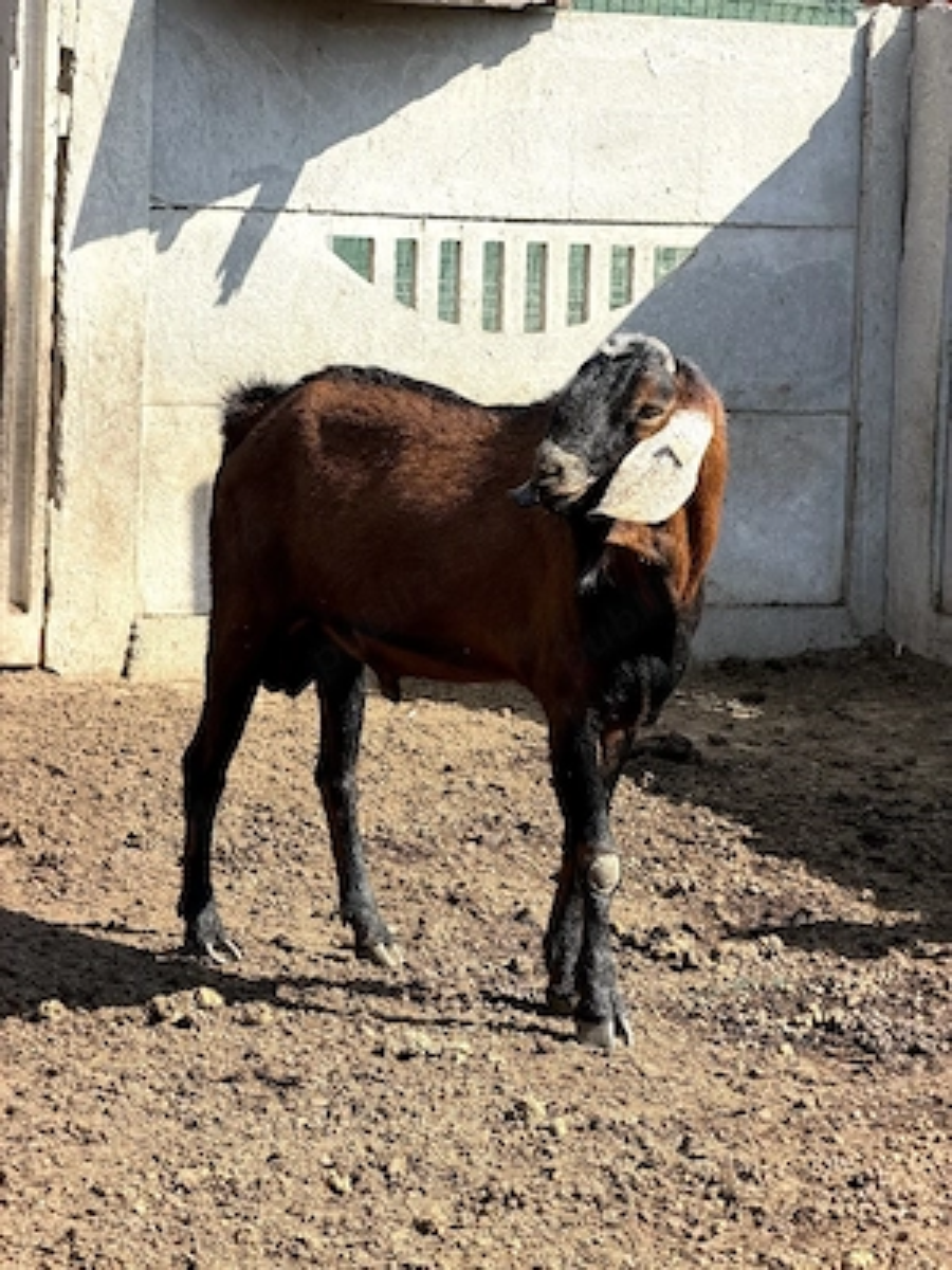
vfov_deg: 19.6
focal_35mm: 100
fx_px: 3667
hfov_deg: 14.8
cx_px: 476
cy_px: 635
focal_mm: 16.89
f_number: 2.8
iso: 50
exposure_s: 1/625
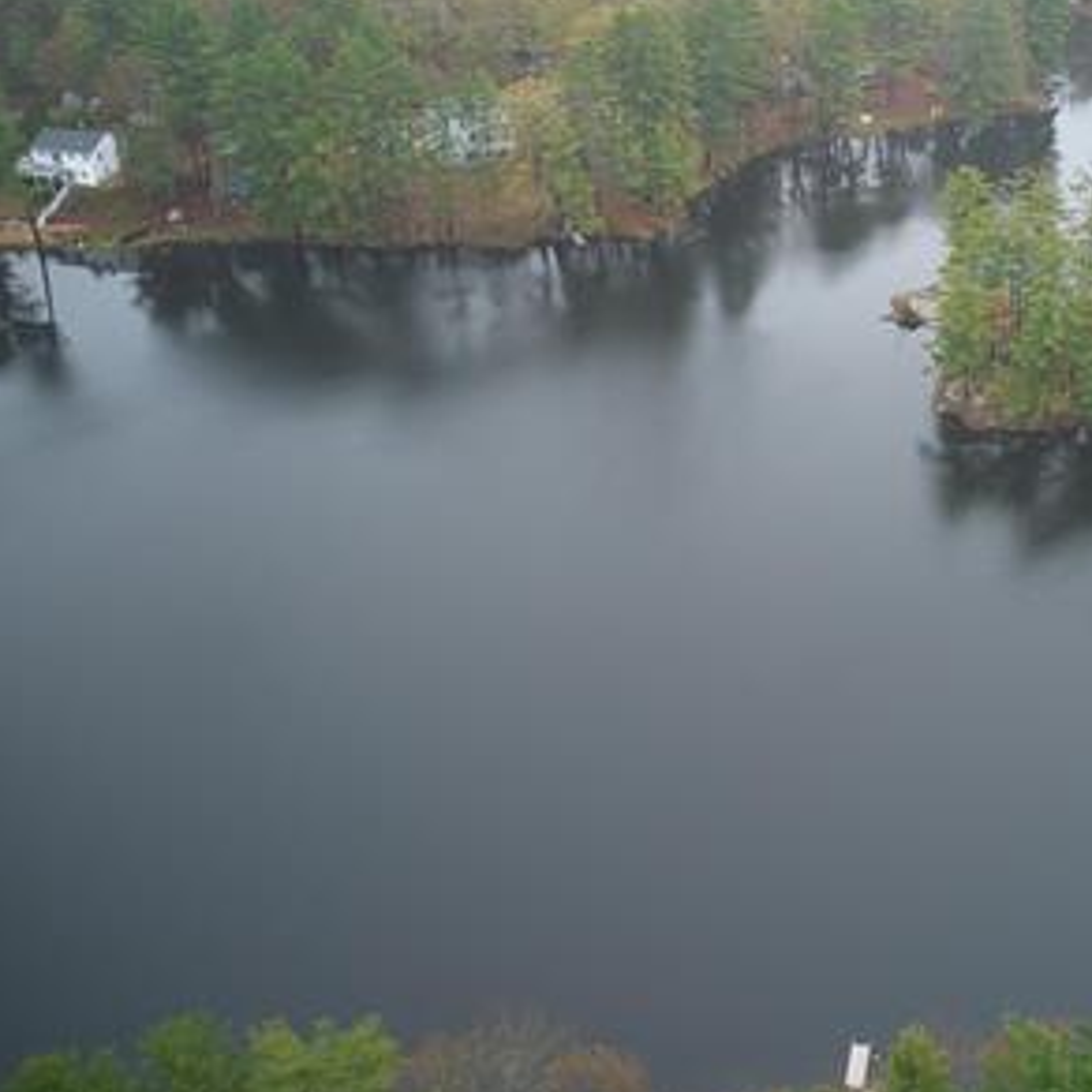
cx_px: 830
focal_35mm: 41
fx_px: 1463
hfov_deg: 39.7
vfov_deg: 40.7
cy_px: 415
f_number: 2.8
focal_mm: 8.38
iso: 100
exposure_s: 1/60
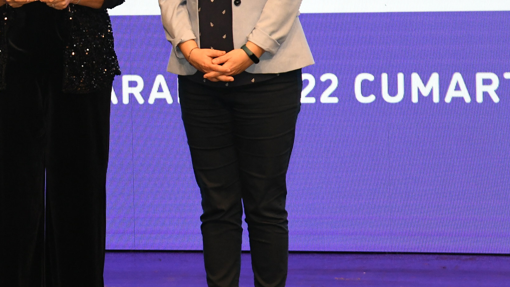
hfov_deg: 8.1
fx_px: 3584
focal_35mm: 265
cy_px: 20
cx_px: -6
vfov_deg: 4.6
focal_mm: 100
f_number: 5
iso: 2500
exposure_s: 1/250
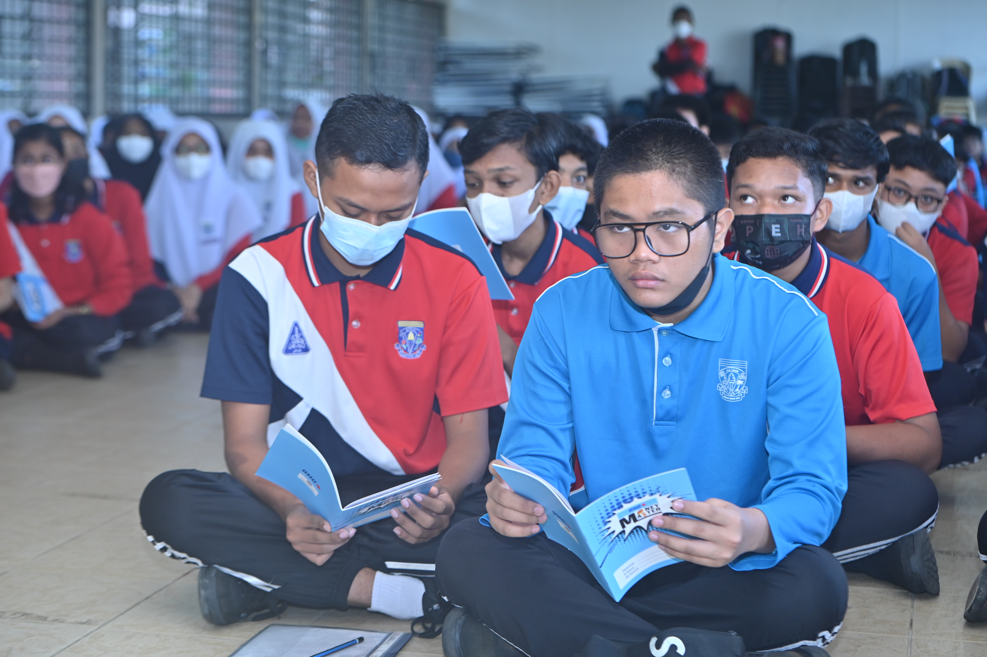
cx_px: 494
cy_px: 328
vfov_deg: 19.4
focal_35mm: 70
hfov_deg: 28.9
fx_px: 1918
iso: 640
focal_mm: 70
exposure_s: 1/100
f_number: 4.5
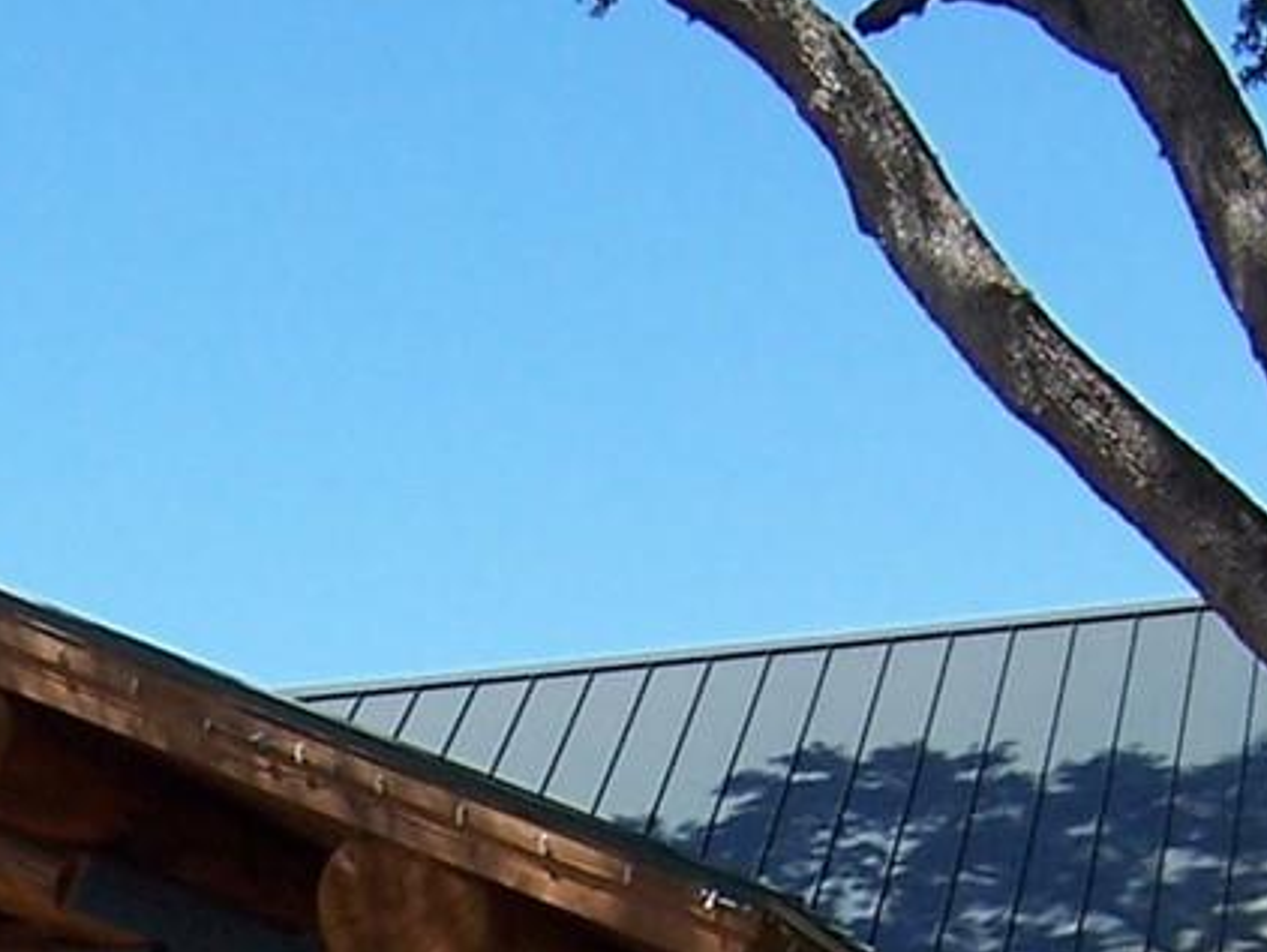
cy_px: 1559
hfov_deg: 15.5
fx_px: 4578
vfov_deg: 11.3
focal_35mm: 125
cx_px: 66
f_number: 3.4
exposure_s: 1/750
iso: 80
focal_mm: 5.5
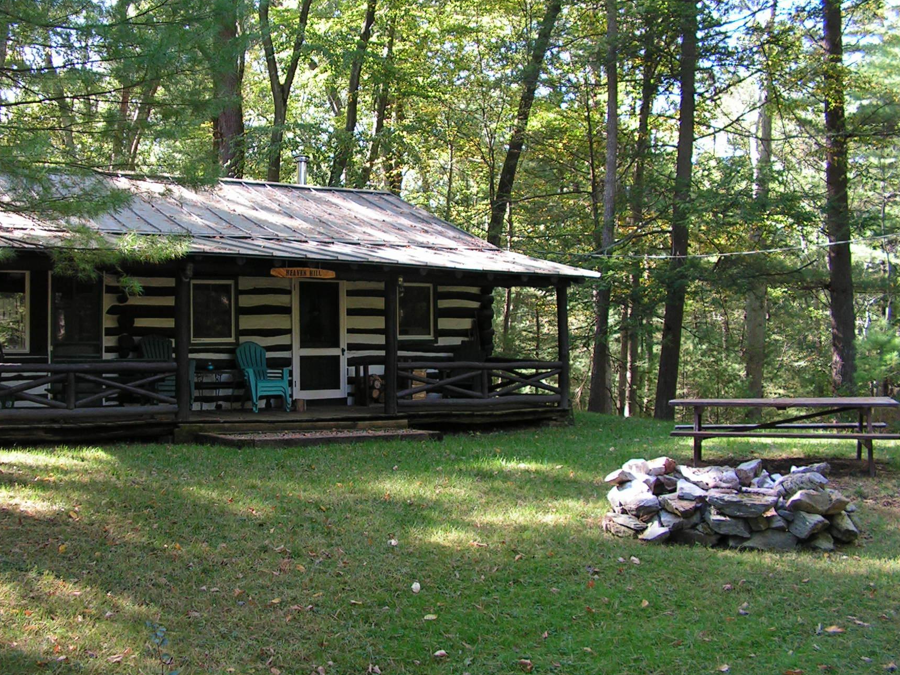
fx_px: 1118
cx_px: 365
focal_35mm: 43
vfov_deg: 33.6
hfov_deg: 43.7
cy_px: 337
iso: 100
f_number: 3.2
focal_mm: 6
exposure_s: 1/40
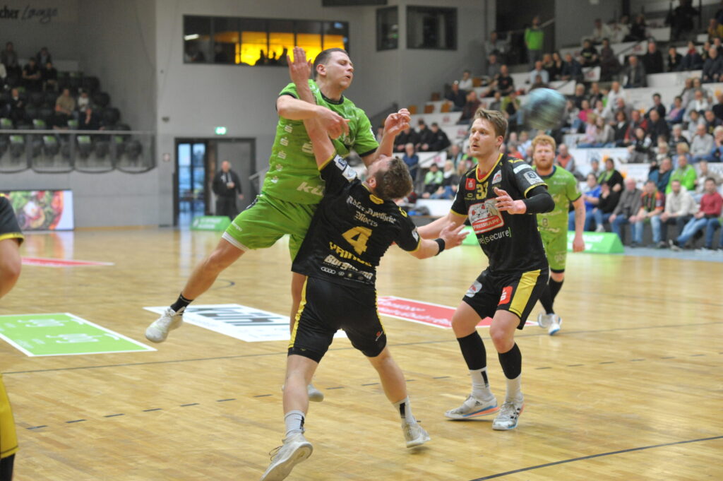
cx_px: 362
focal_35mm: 85
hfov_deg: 23.9
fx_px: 1706
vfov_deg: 16.0
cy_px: 240
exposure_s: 1/400
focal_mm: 85
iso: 3200
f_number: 4
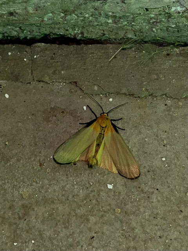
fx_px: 188
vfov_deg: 67.3
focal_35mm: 26
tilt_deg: -66.8
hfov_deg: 53.1
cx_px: 94
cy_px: 126
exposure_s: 1/82
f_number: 1.6
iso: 32
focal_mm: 5.1
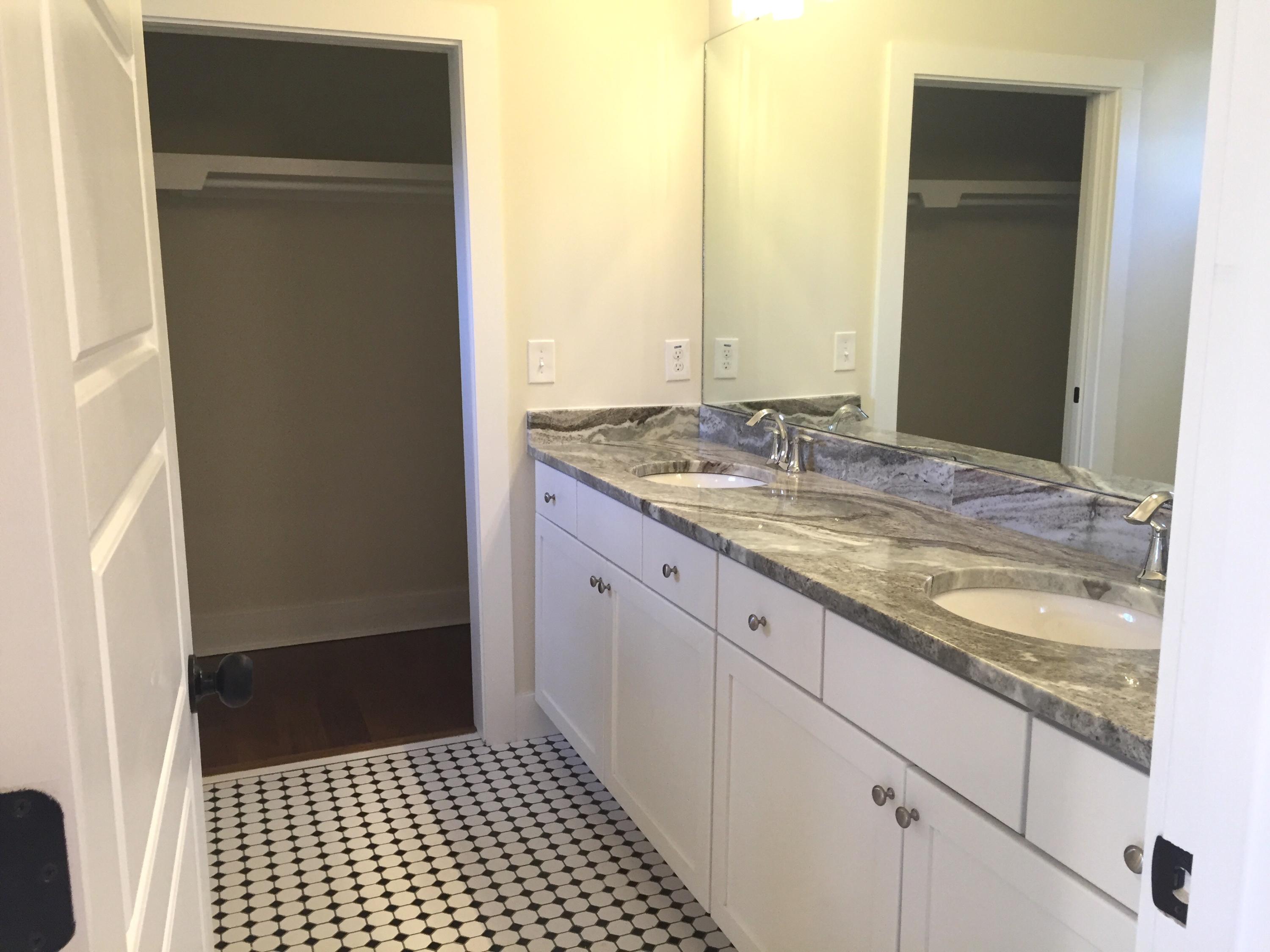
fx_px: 1064
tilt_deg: -11.6
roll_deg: +0.3
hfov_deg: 61.7
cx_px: 635
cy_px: 476
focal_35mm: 29
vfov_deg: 48.2
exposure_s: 1/33
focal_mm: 4.15
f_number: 2.2
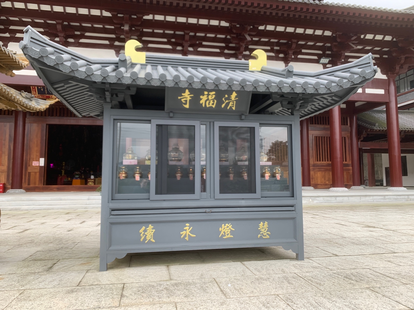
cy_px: 155
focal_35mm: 26
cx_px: 207
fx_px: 311
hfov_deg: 67.3
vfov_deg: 53.1
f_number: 1.8
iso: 50
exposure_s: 1/121
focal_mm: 4.25
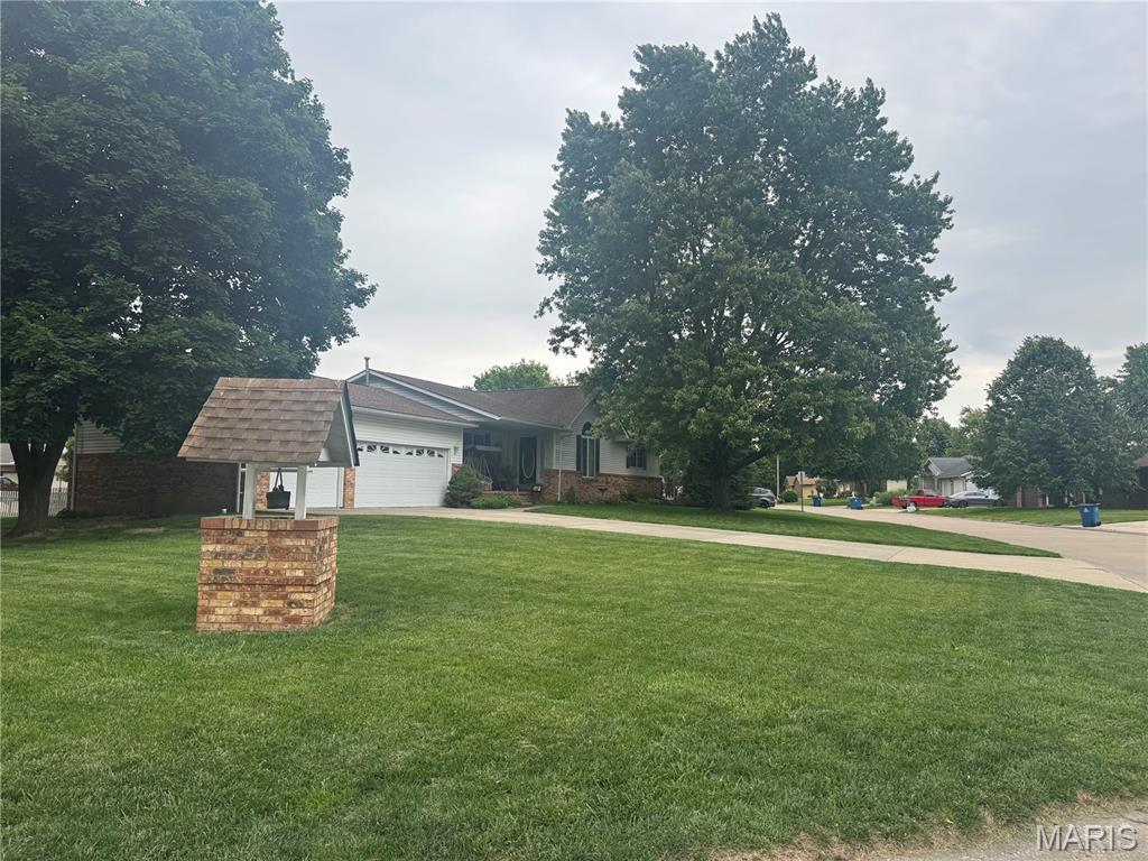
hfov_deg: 71.6
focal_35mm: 24
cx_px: 574
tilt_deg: +3.7
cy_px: 430
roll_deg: -0.5
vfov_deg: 56.8
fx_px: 796
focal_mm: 6.76
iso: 80
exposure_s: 1/1721
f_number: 1.78
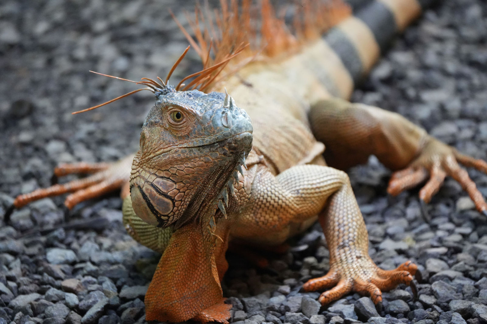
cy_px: 162
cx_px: 244
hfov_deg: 5.8
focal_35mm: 355
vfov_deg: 3.9
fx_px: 4801
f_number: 6.3
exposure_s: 1/400
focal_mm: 355
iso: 8000
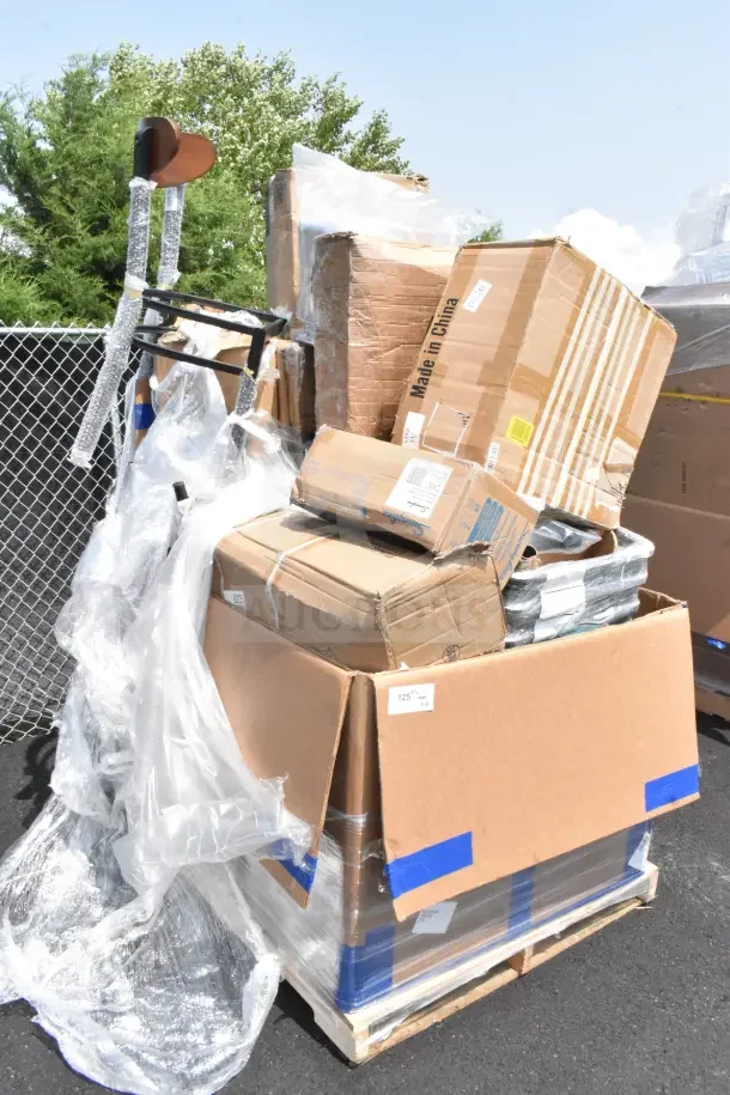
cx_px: 365
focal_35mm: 27
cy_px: 548
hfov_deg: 47.9
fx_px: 821
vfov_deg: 67.4
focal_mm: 18
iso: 6400
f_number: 20
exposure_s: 1/1600
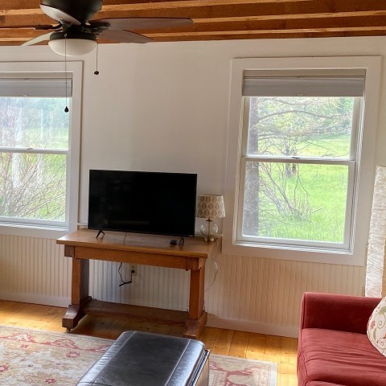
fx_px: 618
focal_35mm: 49
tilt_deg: -7.8
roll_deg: -1.7
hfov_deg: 33.2
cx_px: 52
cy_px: 206
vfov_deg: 34.7
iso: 64
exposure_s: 1/120
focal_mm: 4.25
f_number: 1.8
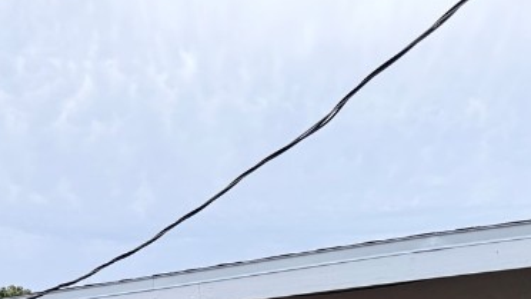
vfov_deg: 14.7
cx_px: 79
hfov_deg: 28.5
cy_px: 532
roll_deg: +0.1
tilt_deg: -3.3
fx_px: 1013
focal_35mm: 72
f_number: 1.78
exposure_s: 1/2174
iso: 80
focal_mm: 6.76
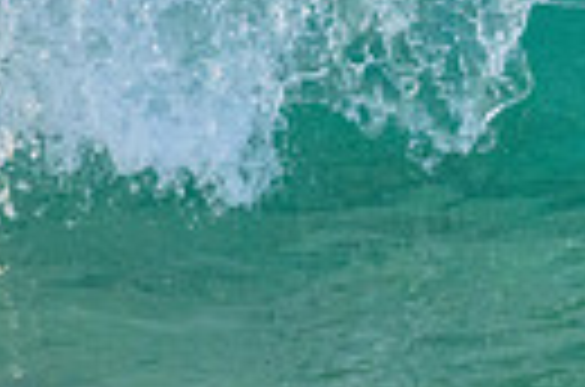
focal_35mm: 2508
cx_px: 1282
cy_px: -52
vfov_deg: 0.5
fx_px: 40656
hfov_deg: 0.8
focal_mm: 560
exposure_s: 1/2000
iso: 5000
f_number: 11
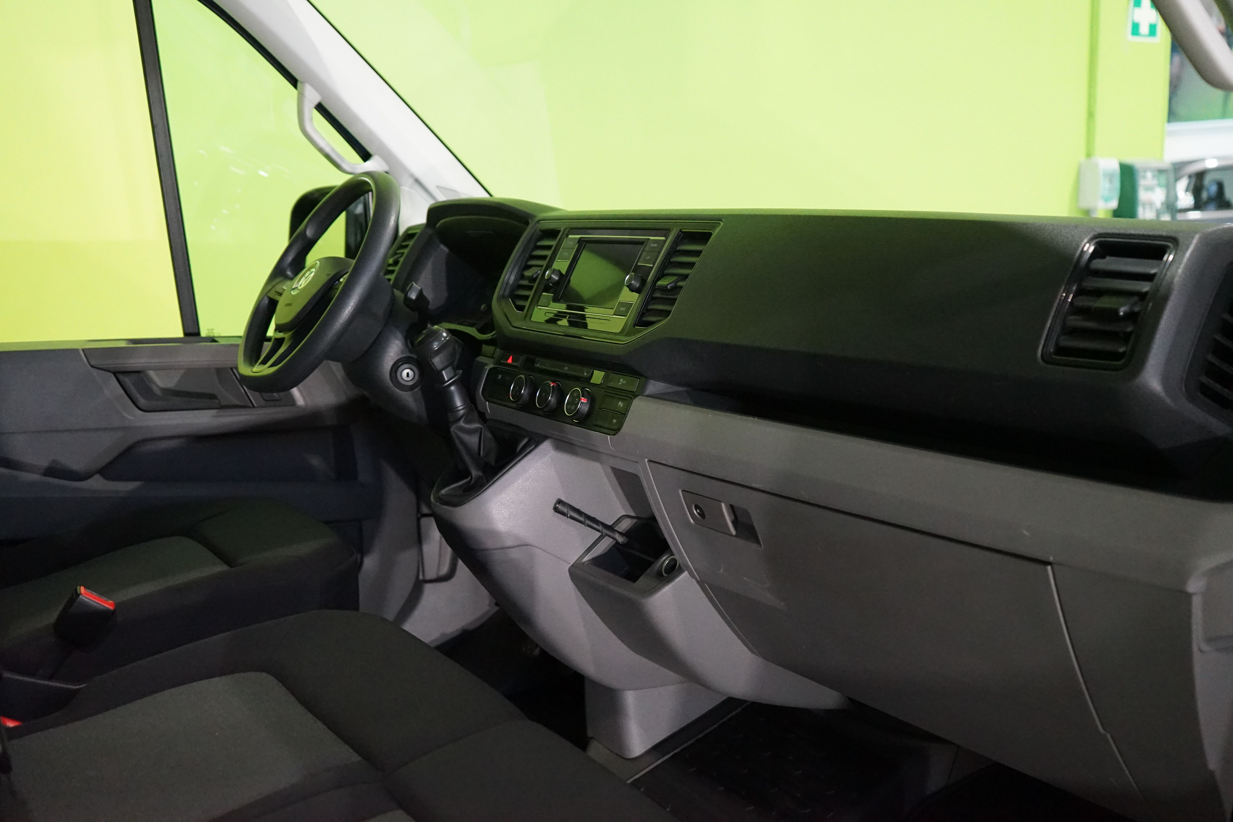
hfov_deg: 53.1
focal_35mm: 36
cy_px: 411
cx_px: 616
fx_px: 1233
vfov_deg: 36.9
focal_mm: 36
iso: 6400
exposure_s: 1/80
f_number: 4
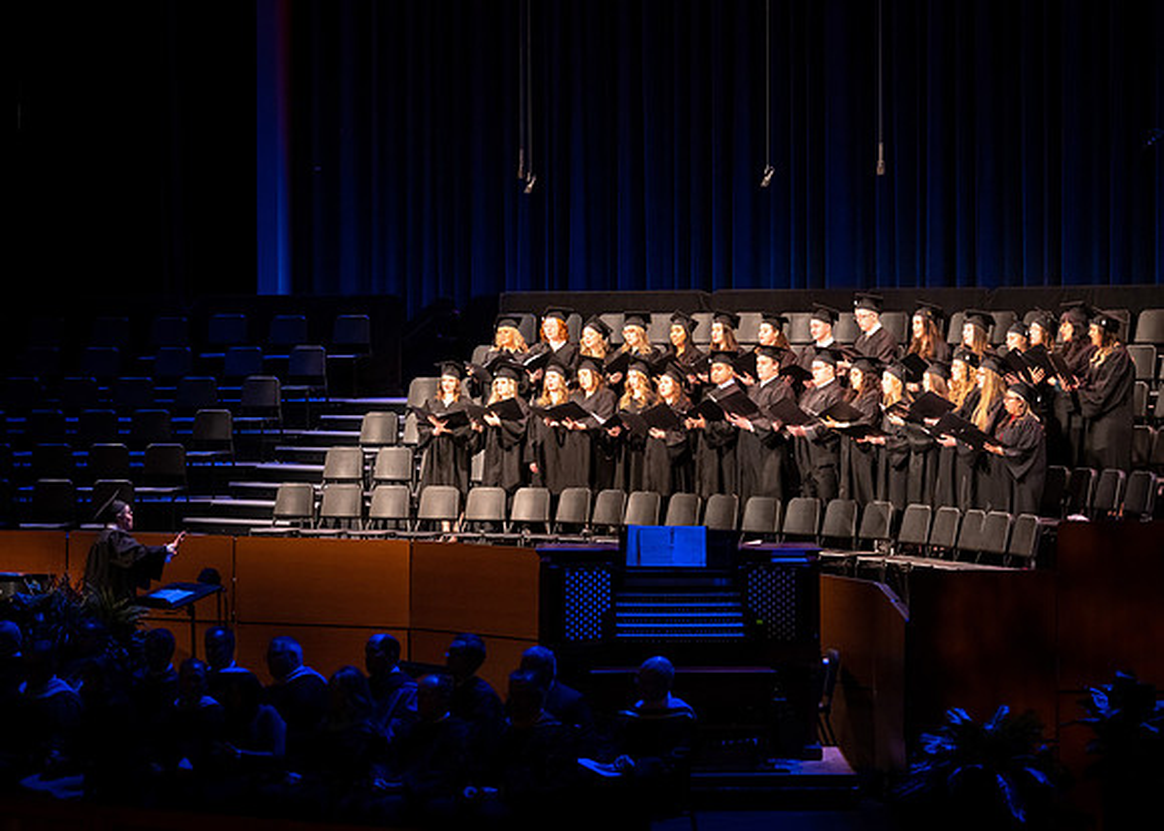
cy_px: 416
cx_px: 594
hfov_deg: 15.7
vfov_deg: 11.2
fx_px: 4225
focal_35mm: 128
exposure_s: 1/320
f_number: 2.8
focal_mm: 122
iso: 1600
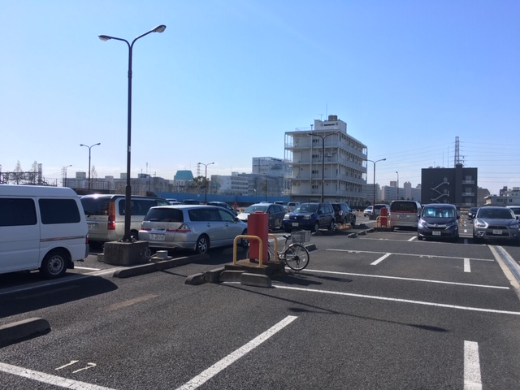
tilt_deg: +2.3
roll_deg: -2.2
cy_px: 195
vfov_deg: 48.2
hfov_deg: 61.7
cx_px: 260
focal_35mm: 29
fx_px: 436
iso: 25
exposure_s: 1/1350
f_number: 2.2
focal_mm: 4.15
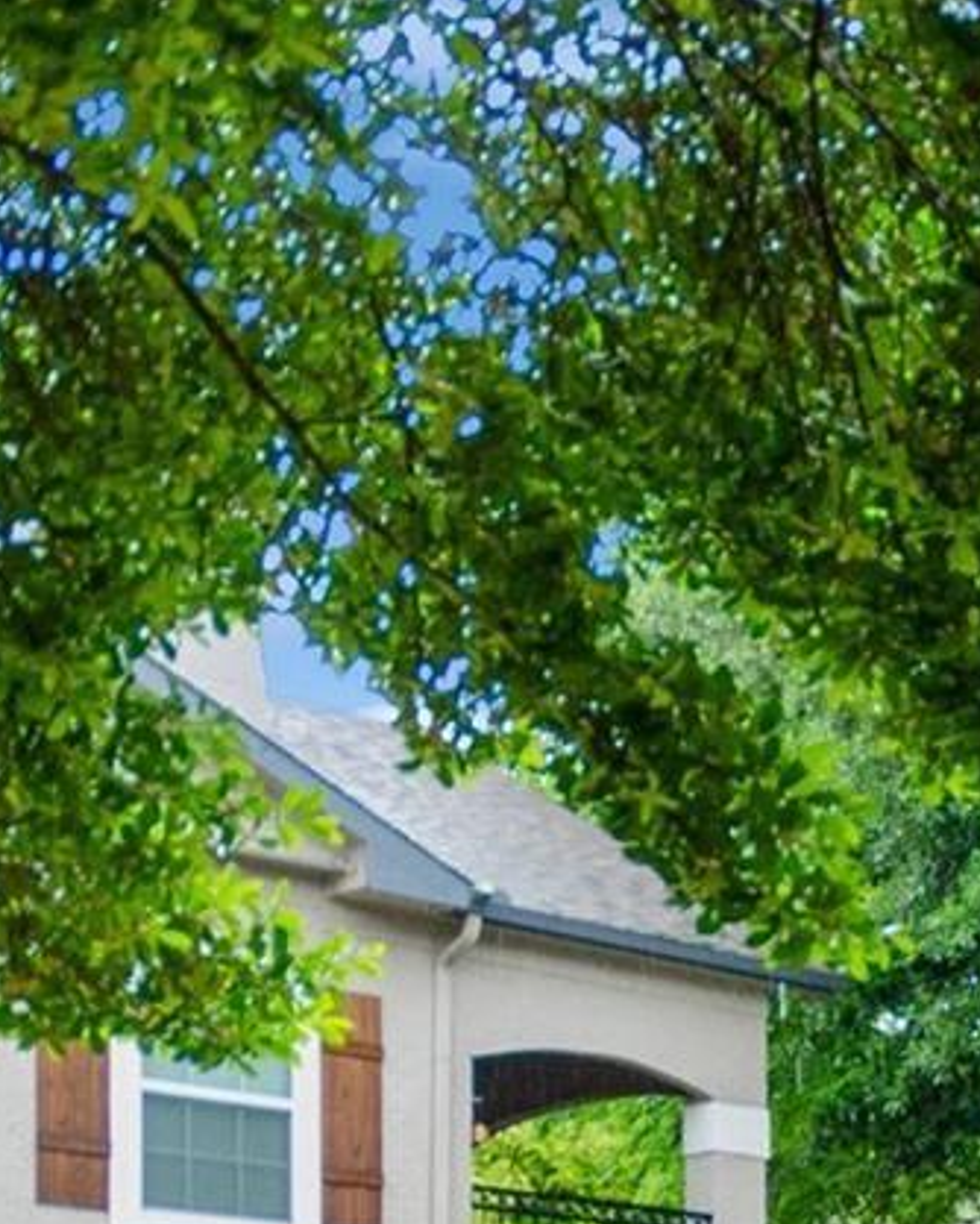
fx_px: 2500
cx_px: 2142
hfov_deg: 15.7
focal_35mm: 69
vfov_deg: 22.5
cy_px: 1843
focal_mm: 10
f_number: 5
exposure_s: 1/100
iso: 400
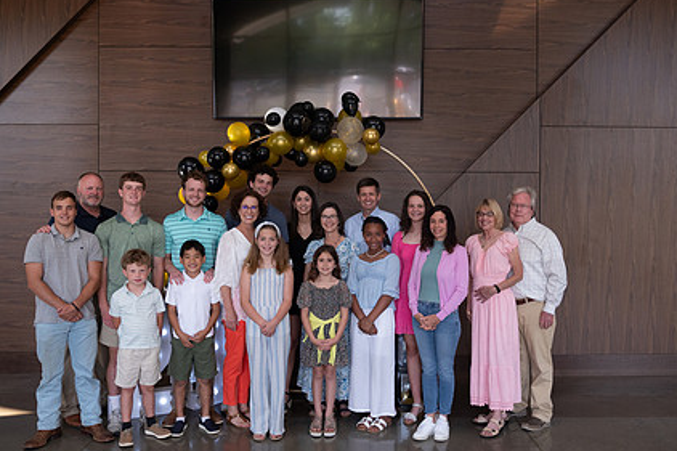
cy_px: 211
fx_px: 620
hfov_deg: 57.2
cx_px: 350
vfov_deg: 39.9
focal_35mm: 33
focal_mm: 24
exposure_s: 1/200
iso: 1250
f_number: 4
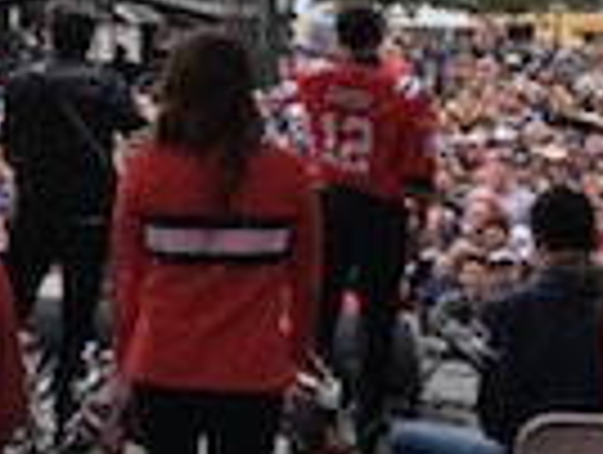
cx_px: -234
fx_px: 1885
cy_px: -43
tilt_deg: +1.4
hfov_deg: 16.9
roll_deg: -1.1
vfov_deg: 13.5
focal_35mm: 108
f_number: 2.2
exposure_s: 1/478
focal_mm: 4.15
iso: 25
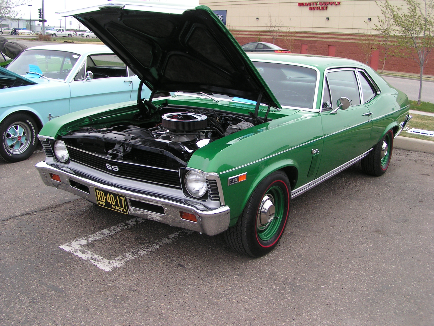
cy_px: 163
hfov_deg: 49.0
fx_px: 476
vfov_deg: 37.7
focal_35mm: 38
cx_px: 217
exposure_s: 1/200
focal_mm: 5.8
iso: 50
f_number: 5.6
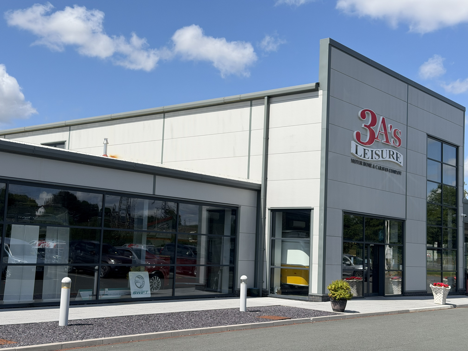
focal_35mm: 48
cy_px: 176
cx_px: 234
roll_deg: -1.9
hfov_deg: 39.7
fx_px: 649
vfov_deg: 30.3
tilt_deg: +5.7
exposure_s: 1/7143
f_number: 1.78
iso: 64
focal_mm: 6.76
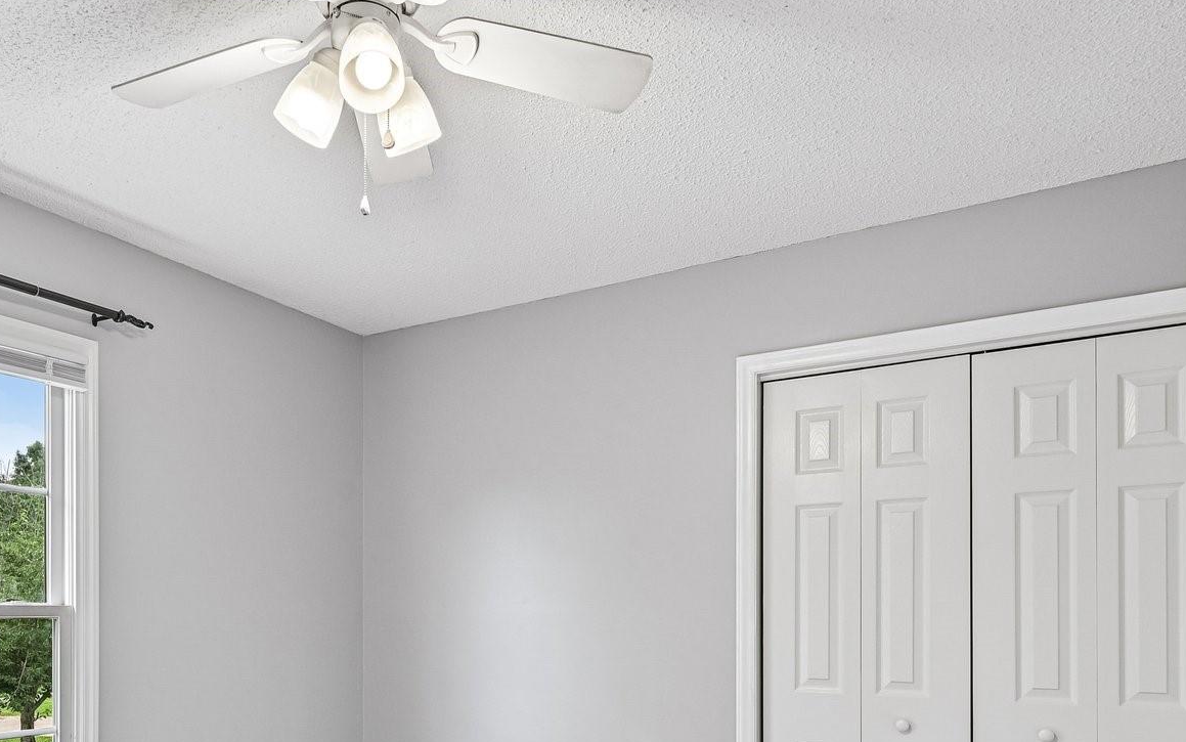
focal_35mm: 28
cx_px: 430
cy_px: 619
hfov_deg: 65.5
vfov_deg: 42.2
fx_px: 902
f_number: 8
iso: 160
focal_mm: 15.5
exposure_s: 1/15
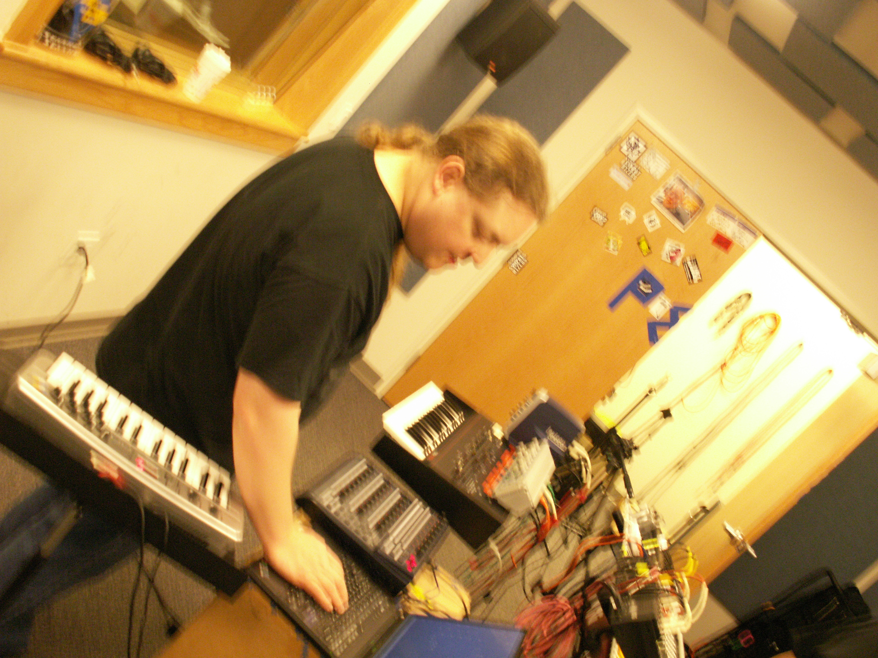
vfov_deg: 40.7
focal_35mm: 35
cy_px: 329
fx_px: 888
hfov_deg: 52.6
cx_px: 439
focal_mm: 5.86
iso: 160
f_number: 2.8
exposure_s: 1/8
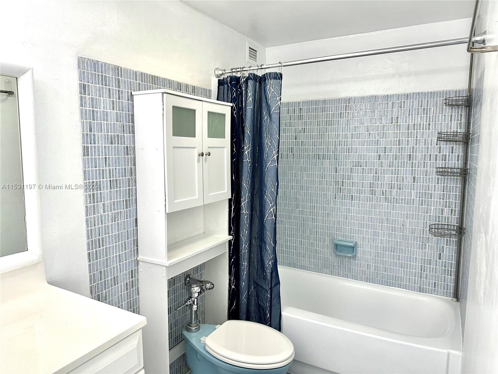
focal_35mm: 24
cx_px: 249
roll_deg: -0.4
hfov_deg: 71.6
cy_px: 187
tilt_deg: -6.4
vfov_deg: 56.8
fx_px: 345
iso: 125
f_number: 1.78
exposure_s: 1/120
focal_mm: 6.86
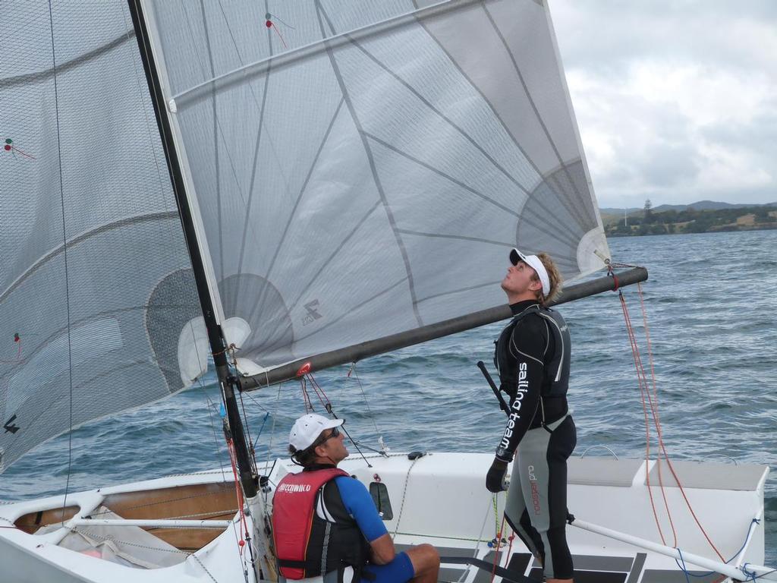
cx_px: 388
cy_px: 292
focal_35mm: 70
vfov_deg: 21.0
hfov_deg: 27.8
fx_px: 1571
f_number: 3.3
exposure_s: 1/800
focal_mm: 12.6
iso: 100
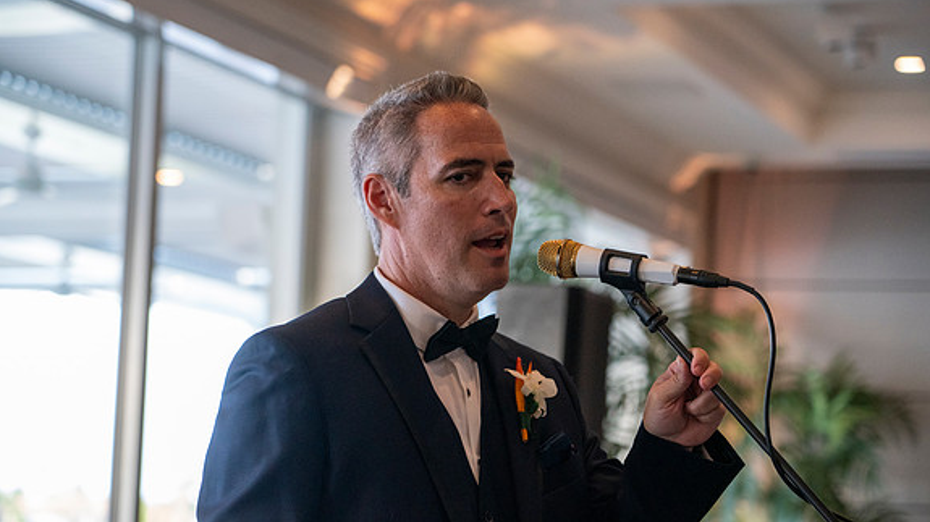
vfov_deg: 10.9
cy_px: 267
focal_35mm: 111
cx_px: 467
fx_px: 2736
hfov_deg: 19.3
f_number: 4
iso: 4000
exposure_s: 1/200
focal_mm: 105
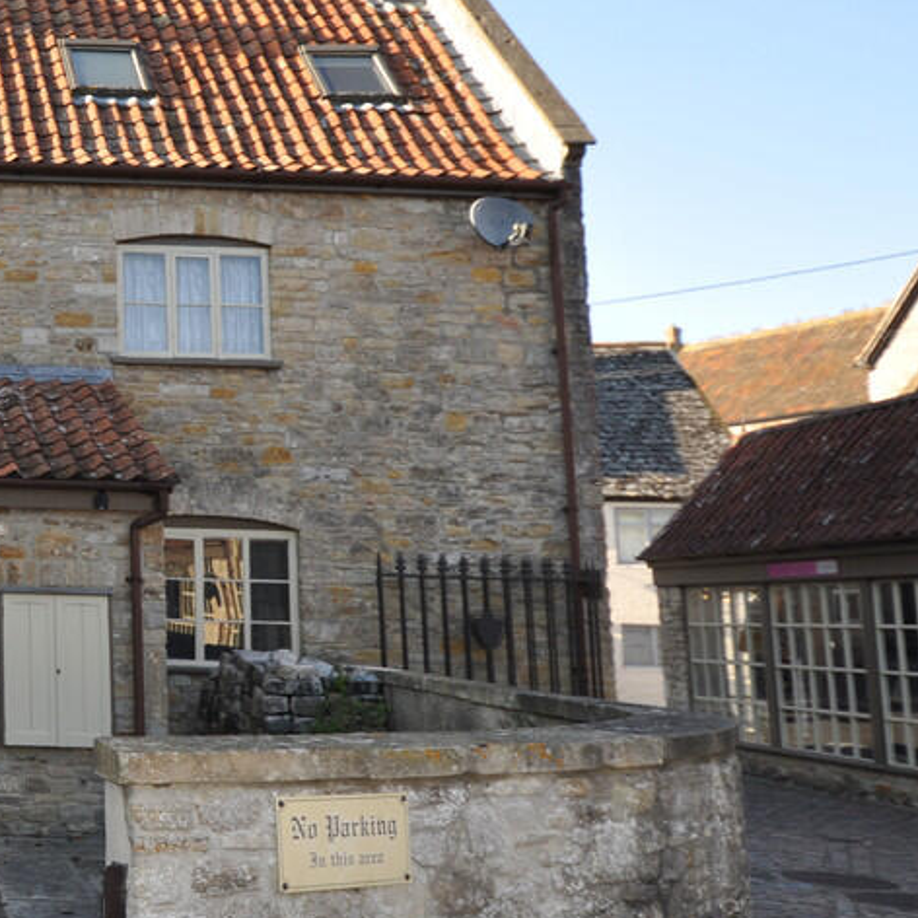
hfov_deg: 33.3
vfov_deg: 35.8
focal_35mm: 47
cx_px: 19
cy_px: 315
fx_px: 1408
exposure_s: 1/200
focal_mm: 17
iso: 200
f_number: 5.6
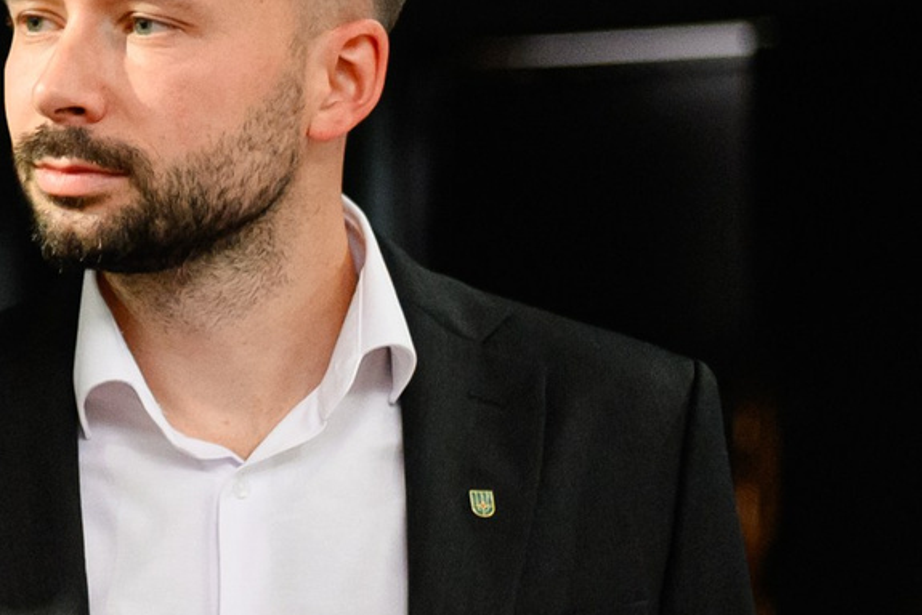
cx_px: -1168
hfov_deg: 9.5
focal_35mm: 195
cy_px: 575
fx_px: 4996
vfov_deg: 7.0
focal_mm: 43
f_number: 2.1
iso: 2200
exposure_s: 1/320
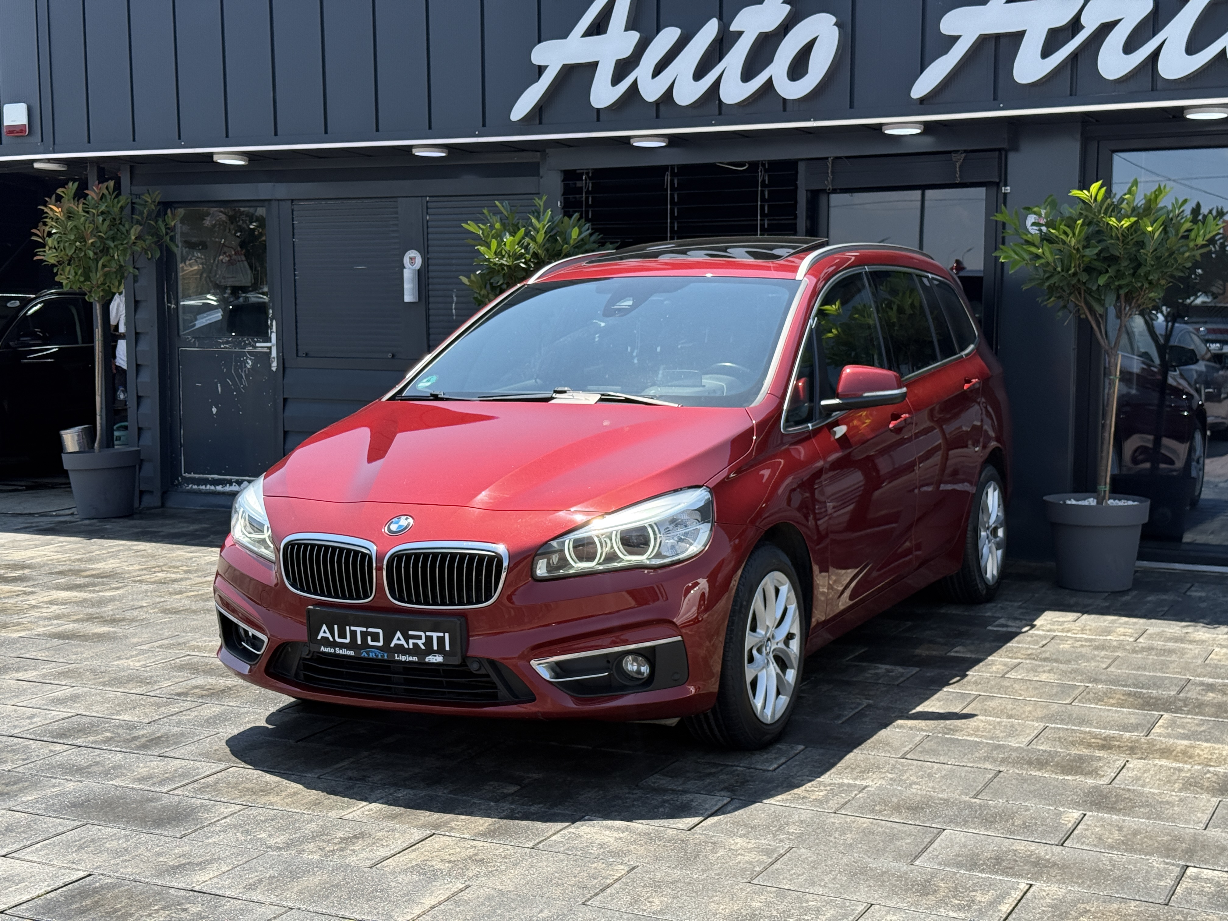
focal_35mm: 48
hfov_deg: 39.7
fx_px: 1703
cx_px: 614
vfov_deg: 30.3
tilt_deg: -4.3
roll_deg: -0.7
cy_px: 460
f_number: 1.78
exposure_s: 1/2762
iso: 100
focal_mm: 6.76
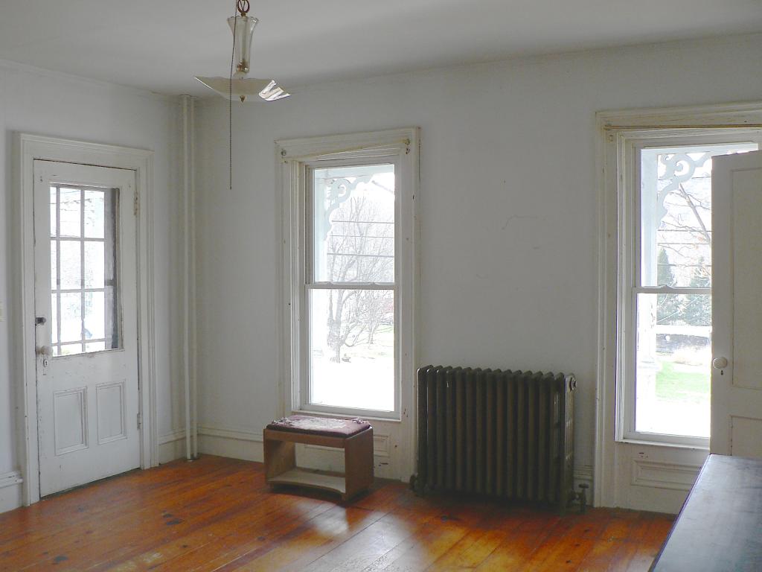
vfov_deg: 39.7
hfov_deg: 51.4
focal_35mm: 36
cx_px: 381
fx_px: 792
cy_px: 286
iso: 80
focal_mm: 6
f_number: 2.8
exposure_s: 1/40
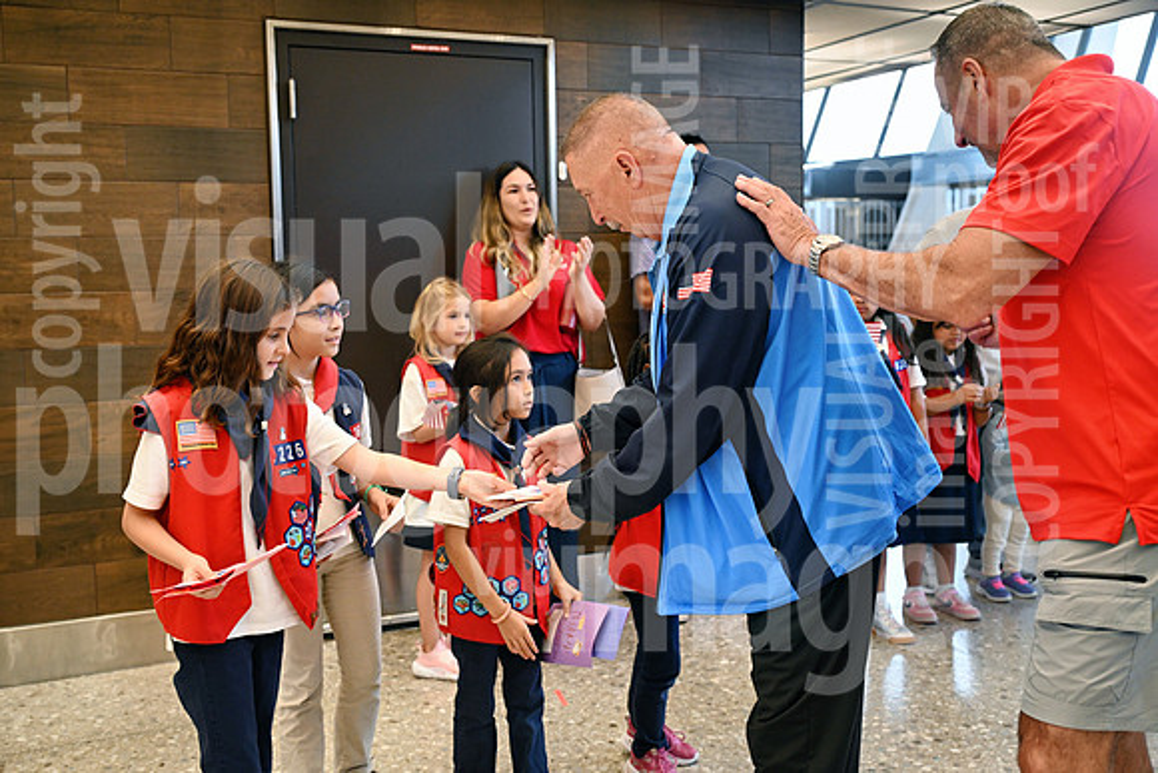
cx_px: 579
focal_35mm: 39
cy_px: 386
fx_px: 1255
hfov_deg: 49.5
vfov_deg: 34.2
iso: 2500
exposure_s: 1/320
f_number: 4
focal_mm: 39
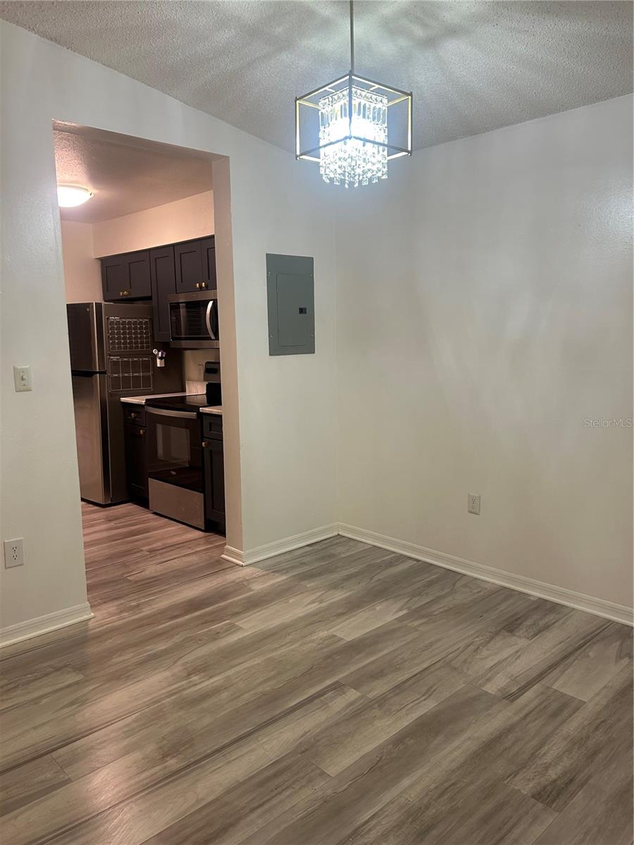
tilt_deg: -7.0
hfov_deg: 53.1
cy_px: 422
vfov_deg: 67.3
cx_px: 317
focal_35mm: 26
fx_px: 635
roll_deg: +0.6
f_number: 1.5
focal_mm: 5.7
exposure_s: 1/120
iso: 125
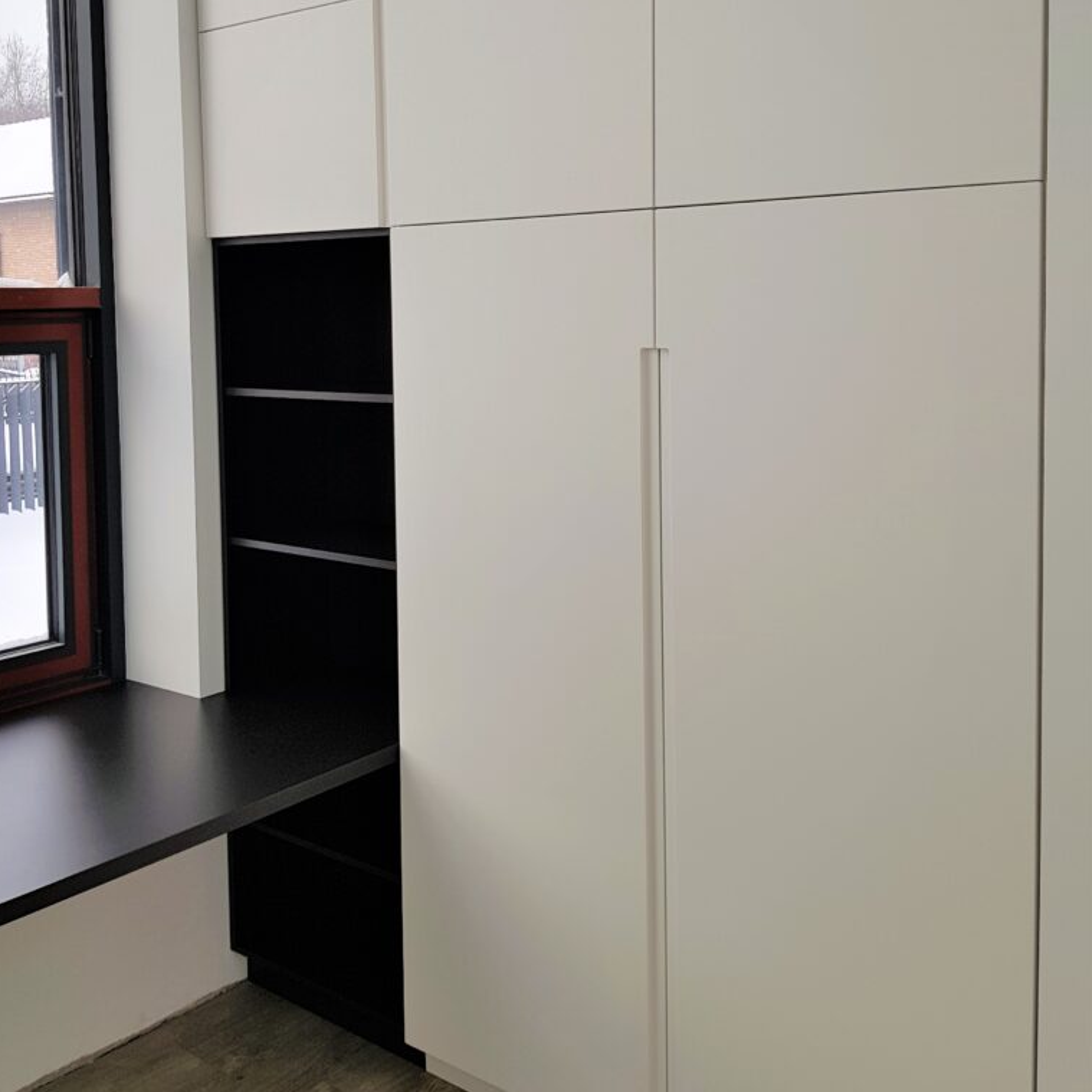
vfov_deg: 52.2
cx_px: 542
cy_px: 447
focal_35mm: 31
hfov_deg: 52.5
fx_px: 1106
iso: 40
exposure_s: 1/135
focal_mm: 4.2
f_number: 1.7
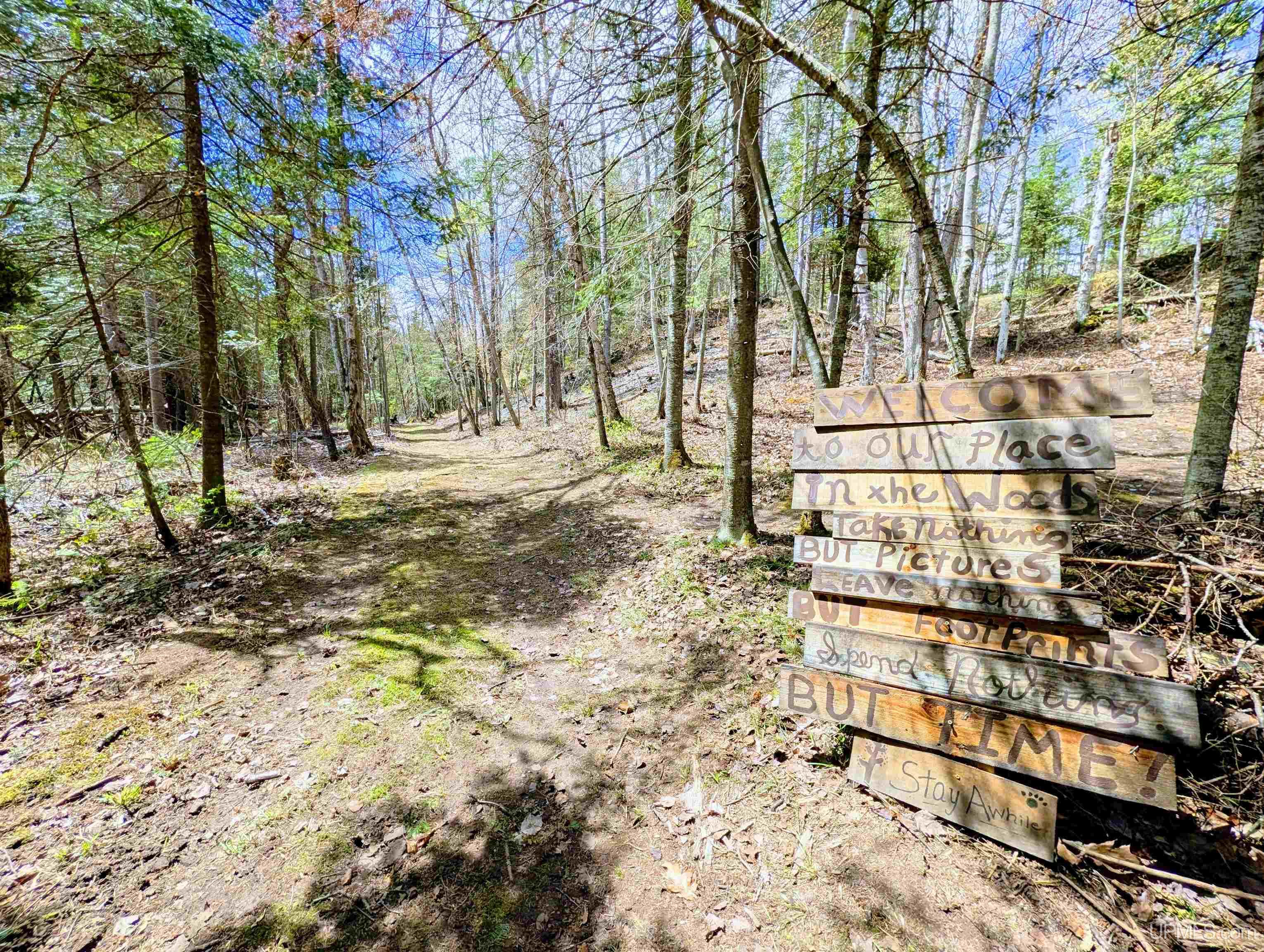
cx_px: 632
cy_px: 476
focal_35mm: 12
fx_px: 439
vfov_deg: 94.6
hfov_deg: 110.5
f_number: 1.7
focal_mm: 2.02
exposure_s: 1/1773
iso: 51
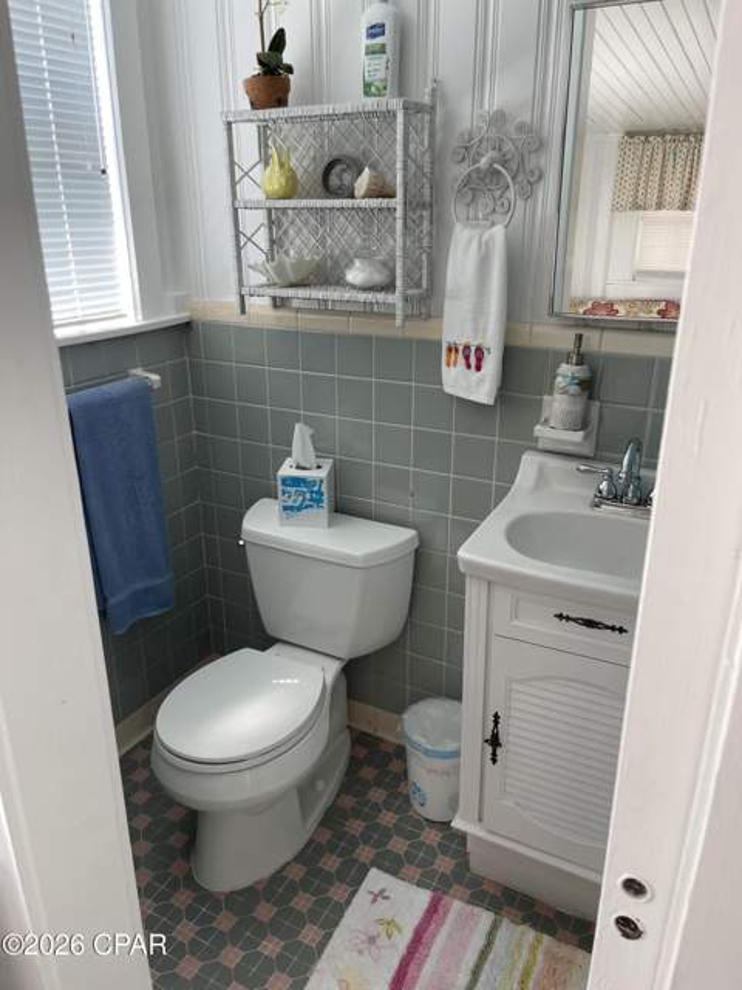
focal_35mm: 25
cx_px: 371
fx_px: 715
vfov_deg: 69.4
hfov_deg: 54.9
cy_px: 495
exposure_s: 1/121
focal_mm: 5.1
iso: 64
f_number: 1.6
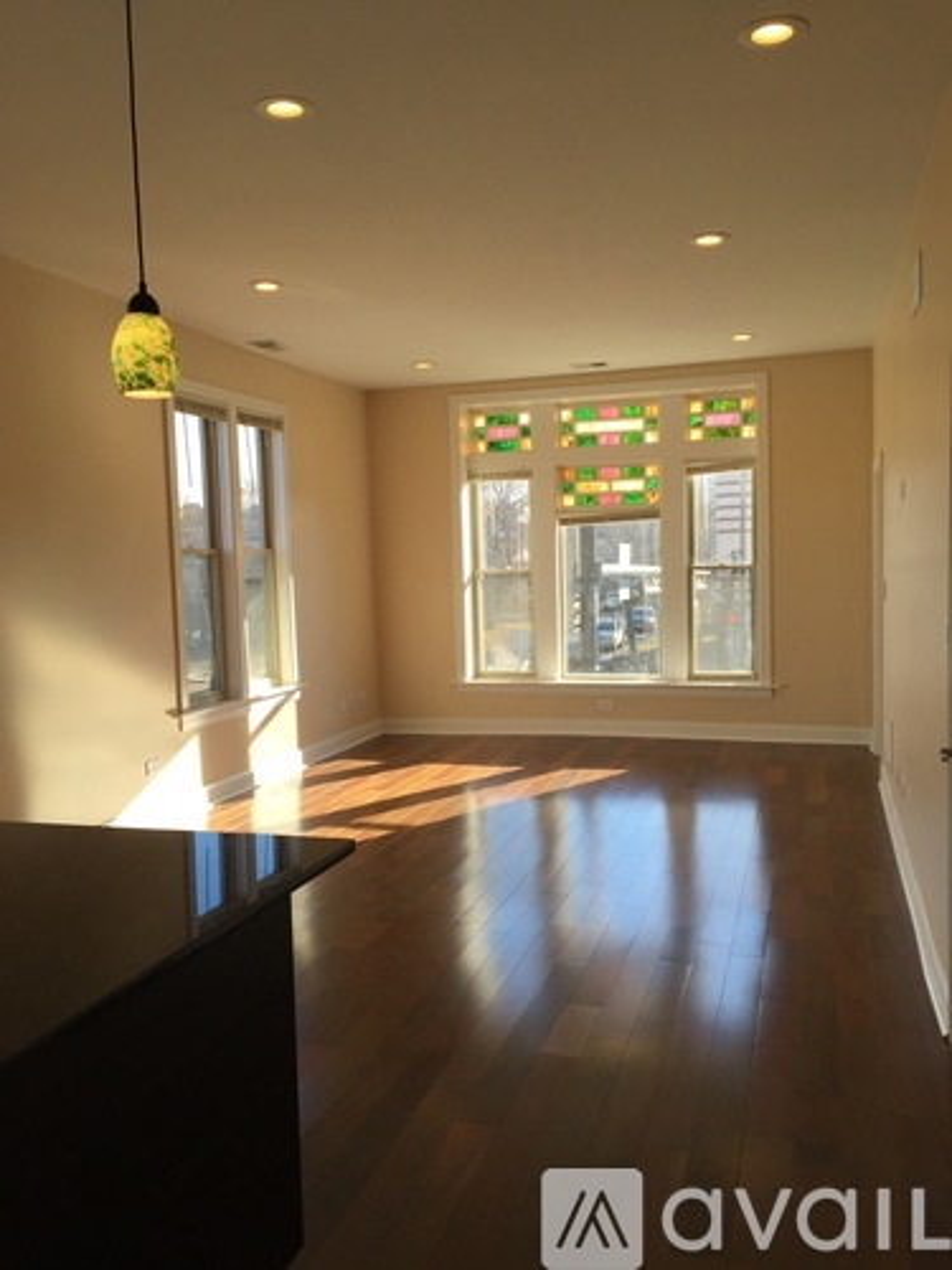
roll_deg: +1.5
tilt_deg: -4.4
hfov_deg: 48.2
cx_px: 476
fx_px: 1063
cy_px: 635
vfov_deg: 61.7
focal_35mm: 29
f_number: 2.2
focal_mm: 4.15
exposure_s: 1/359
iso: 32
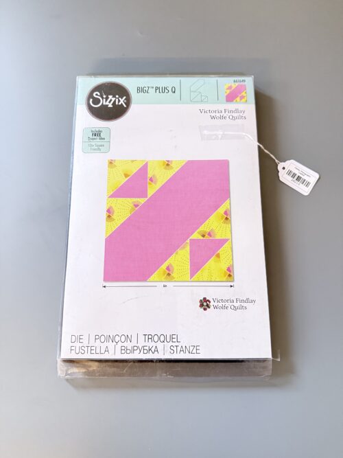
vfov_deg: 71.6
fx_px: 317
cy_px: 229
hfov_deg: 56.8
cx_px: 172
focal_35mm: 24
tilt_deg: -76.7
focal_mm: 6.76
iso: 1000
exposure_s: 1/25
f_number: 1.78
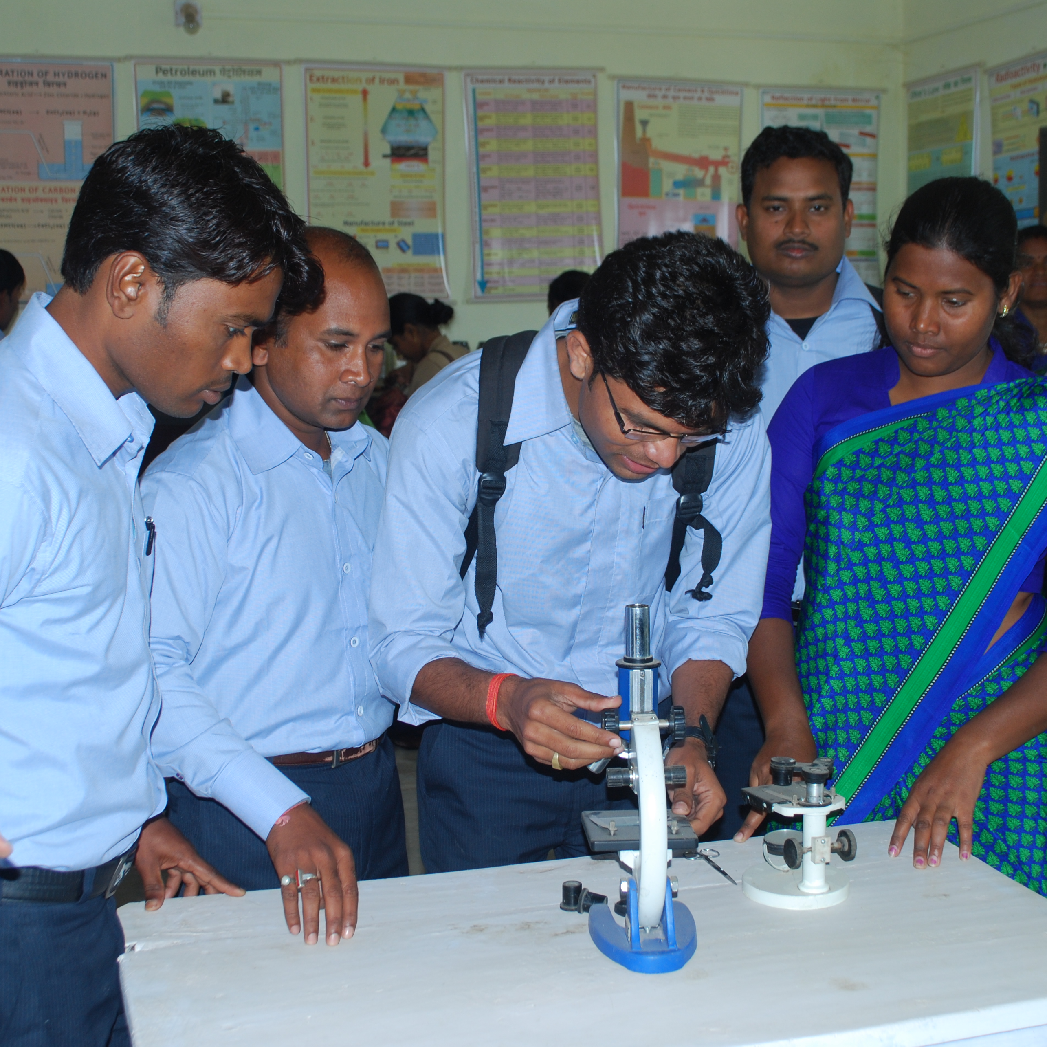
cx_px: 545
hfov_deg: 34.0
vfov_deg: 34.0
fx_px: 1711
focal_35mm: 50
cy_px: 526
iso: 200
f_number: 6.3
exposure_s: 1/60
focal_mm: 26
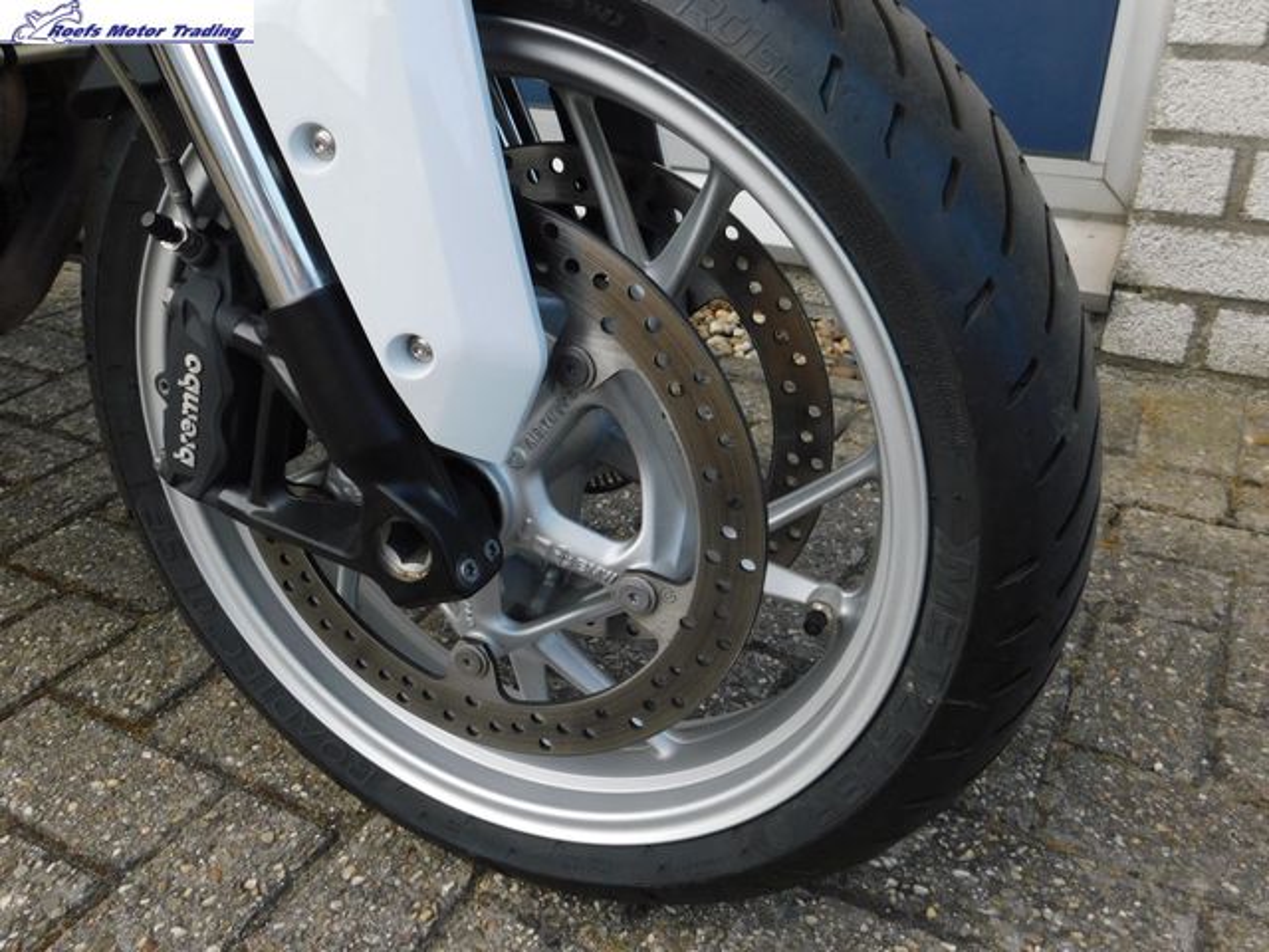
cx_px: 634
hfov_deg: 60.0
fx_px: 1100
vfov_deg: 46.8
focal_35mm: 30
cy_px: 476
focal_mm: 5.3
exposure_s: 1/250
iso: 125
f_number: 3.2
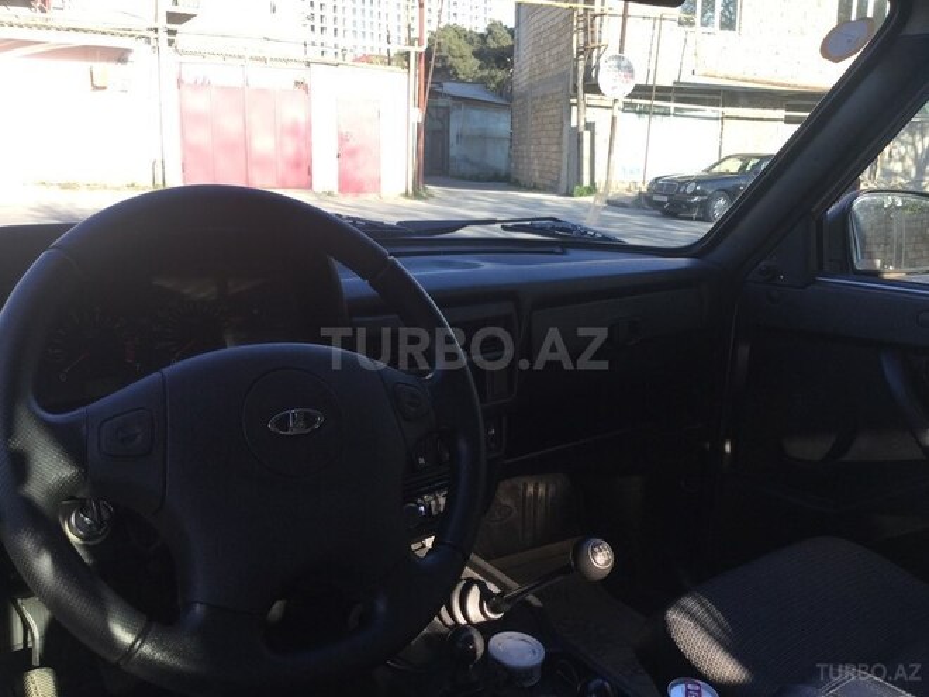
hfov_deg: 58.4
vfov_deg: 45.4
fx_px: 832
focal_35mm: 31
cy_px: 348
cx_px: 464
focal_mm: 3.3
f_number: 2.4
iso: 25
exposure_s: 1/176
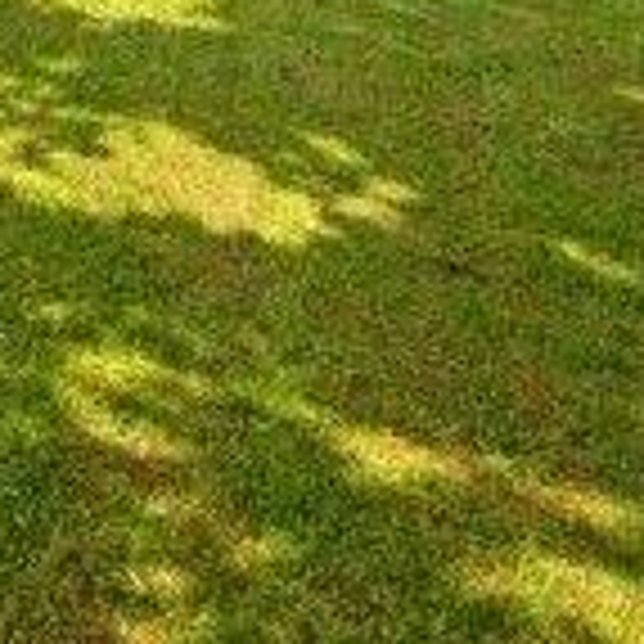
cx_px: -694
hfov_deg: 18.4
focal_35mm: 50
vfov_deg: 24.8
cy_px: -358
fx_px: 1052
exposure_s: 1/1250
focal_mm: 12
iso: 640
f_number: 8
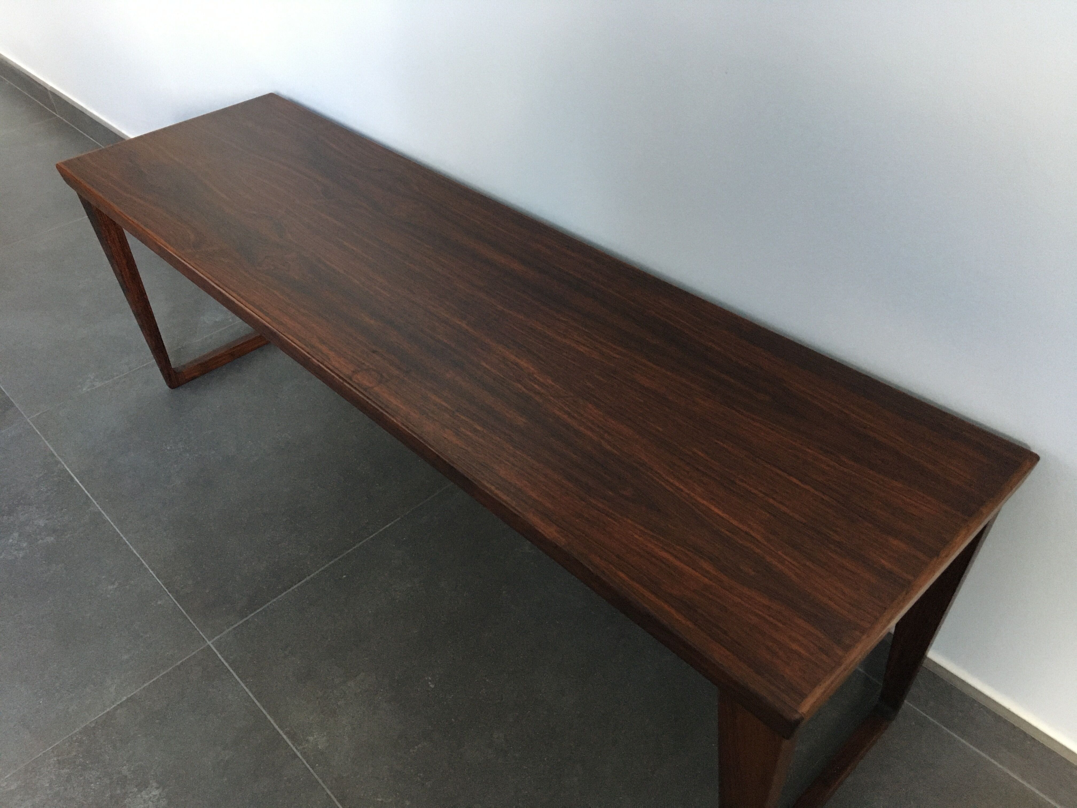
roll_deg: +2.2
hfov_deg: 61.7
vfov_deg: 48.2
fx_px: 902
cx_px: 538
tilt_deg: -39.7
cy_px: 404
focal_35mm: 29
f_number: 2.2
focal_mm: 4.15
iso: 200
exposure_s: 1/25
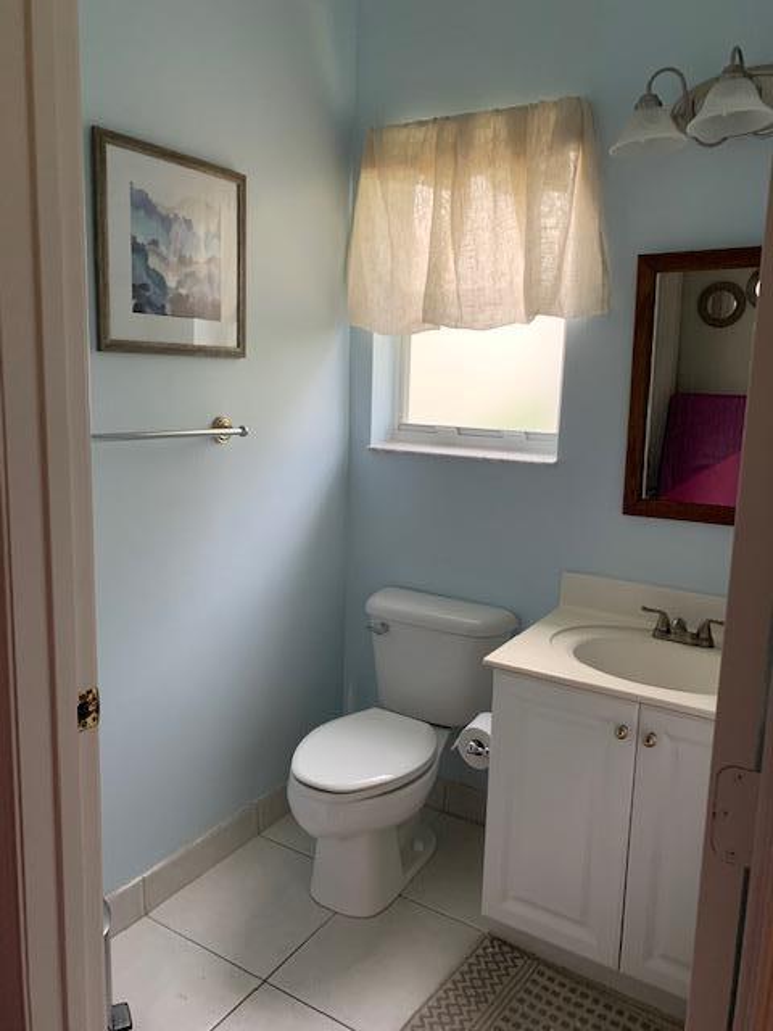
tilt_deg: -10.1
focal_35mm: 26
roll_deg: -1.5
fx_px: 774
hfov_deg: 53.1
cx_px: 386
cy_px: 516
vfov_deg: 67.3
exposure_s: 1/60
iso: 200
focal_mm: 4.25
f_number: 1.8
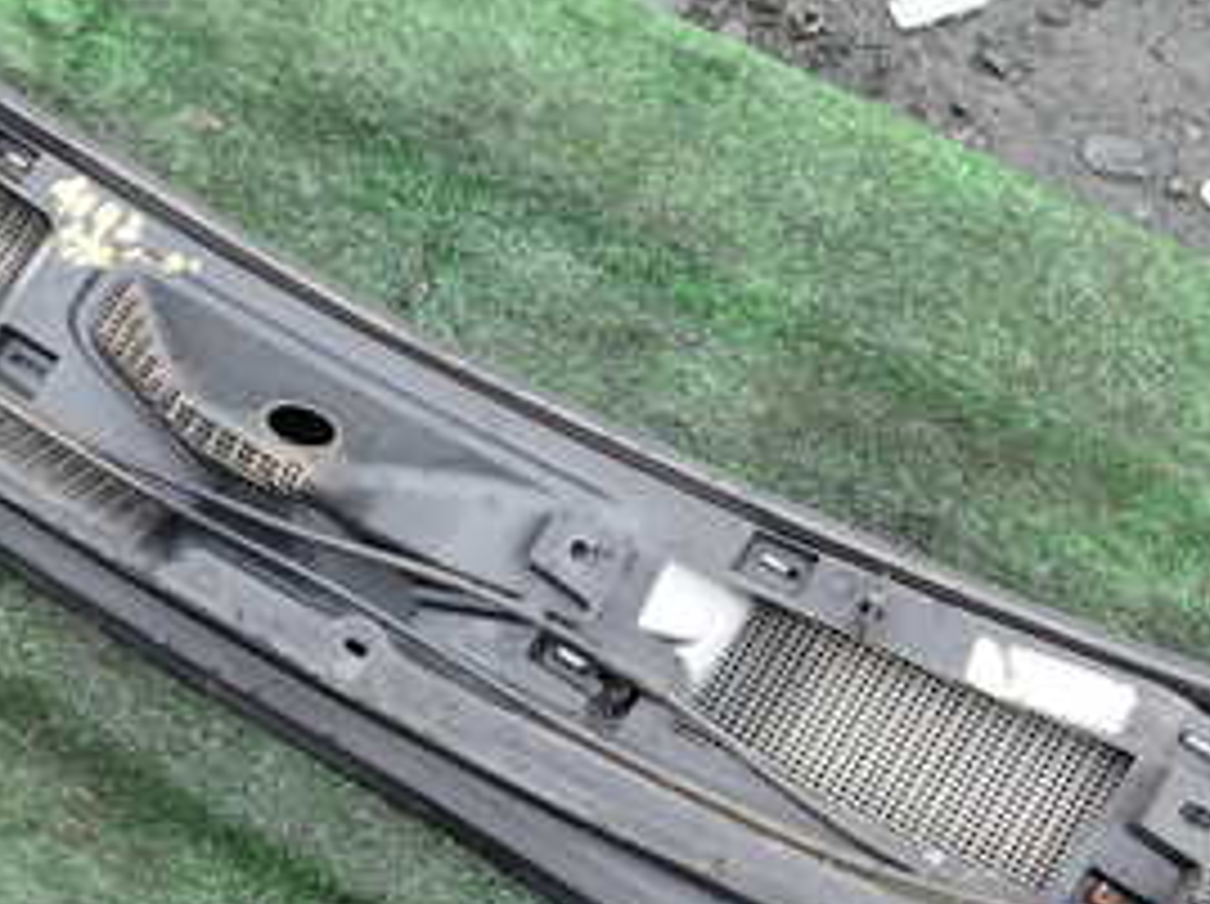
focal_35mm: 67
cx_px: 297
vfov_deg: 21.9
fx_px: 2339
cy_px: 396
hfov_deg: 28.6
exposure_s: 1/100
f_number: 2.3
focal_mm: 5.4
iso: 100
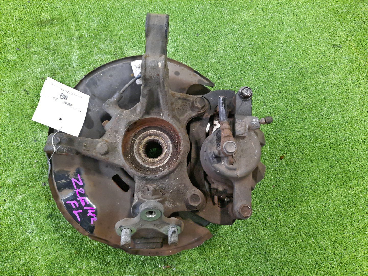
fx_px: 266
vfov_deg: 54.9
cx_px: 184
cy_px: 138
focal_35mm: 25
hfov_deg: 69.4
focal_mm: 4.6
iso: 482
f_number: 2
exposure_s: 1/25
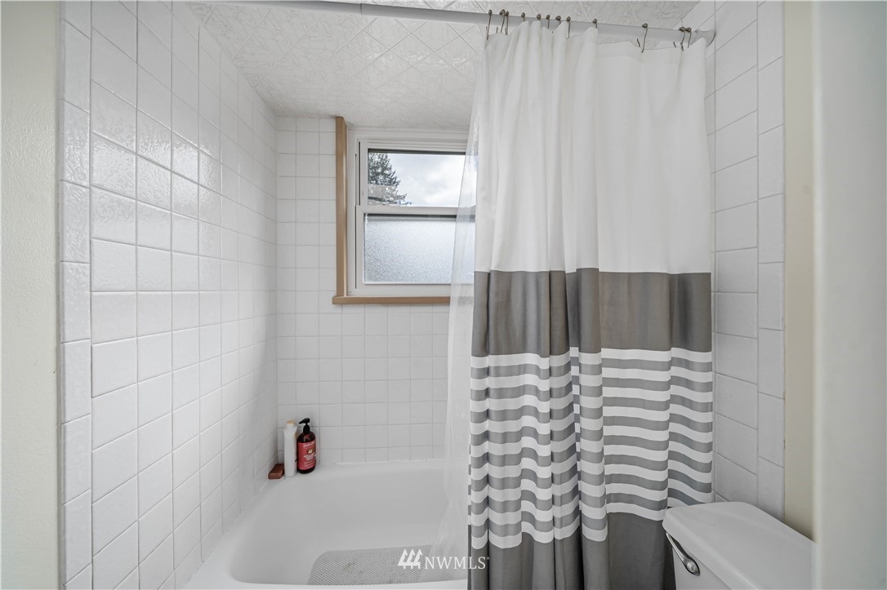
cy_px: 295
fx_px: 320
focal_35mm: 13
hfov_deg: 108.4
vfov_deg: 85.4
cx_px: 444
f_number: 7.1
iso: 100
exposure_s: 1/80
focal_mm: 13
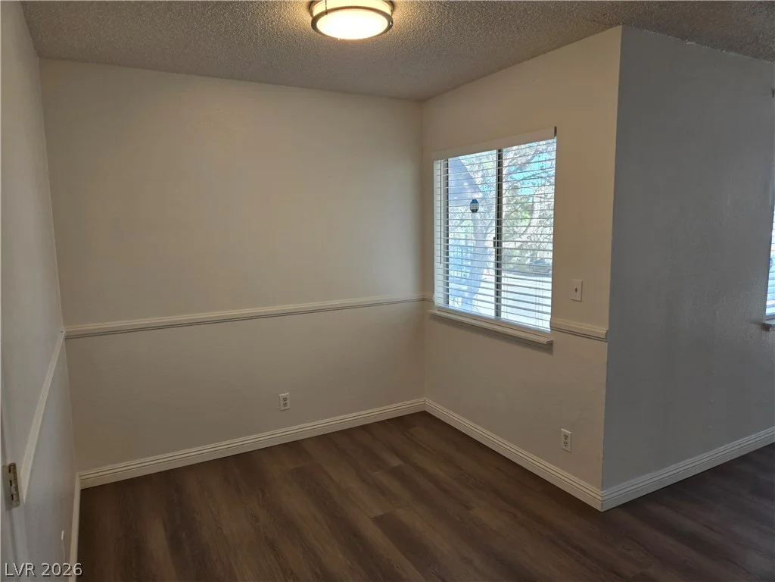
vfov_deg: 58.9
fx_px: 515
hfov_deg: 73.9
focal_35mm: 23
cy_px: 291
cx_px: 388
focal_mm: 5.4
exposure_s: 1/120
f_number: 1.8
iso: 50
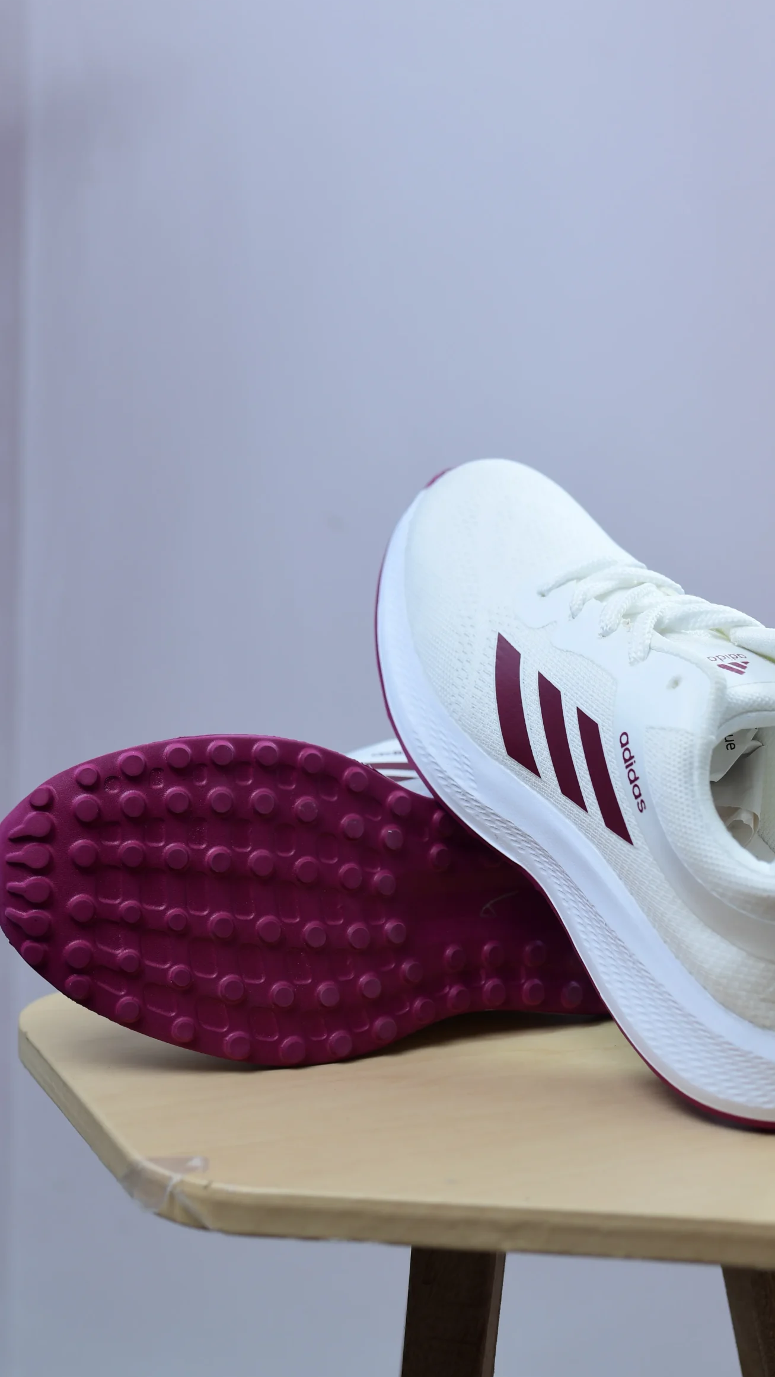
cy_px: 636
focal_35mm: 60
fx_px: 2192
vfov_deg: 34.9
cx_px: 477
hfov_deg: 20.0
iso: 160
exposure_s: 1/125
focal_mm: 35
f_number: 3.5
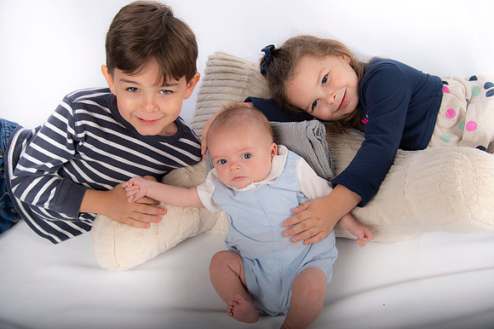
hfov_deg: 48.5
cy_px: 164
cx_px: 247
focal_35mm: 40
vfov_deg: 33.4
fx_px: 549
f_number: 5.6
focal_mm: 40
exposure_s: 1/250
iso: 100
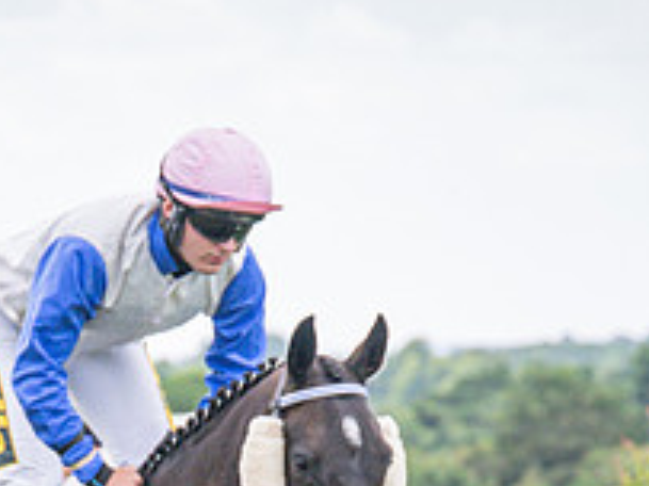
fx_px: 9444
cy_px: 682
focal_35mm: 504
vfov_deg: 2.9
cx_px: -34
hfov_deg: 3.9
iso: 400
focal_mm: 85
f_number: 4
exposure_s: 1/1600
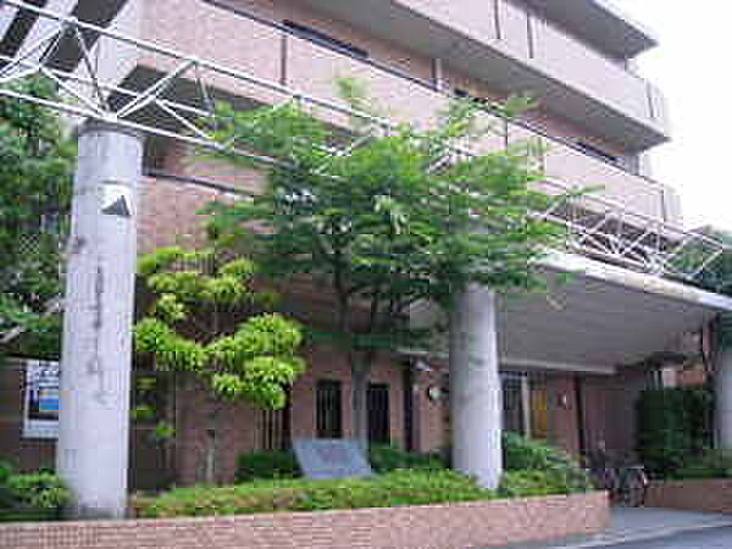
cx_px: 366
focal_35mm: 35
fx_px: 740
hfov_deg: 52.6
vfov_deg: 40.7
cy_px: 274
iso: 400
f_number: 2.8
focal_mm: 5.7
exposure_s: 1/21
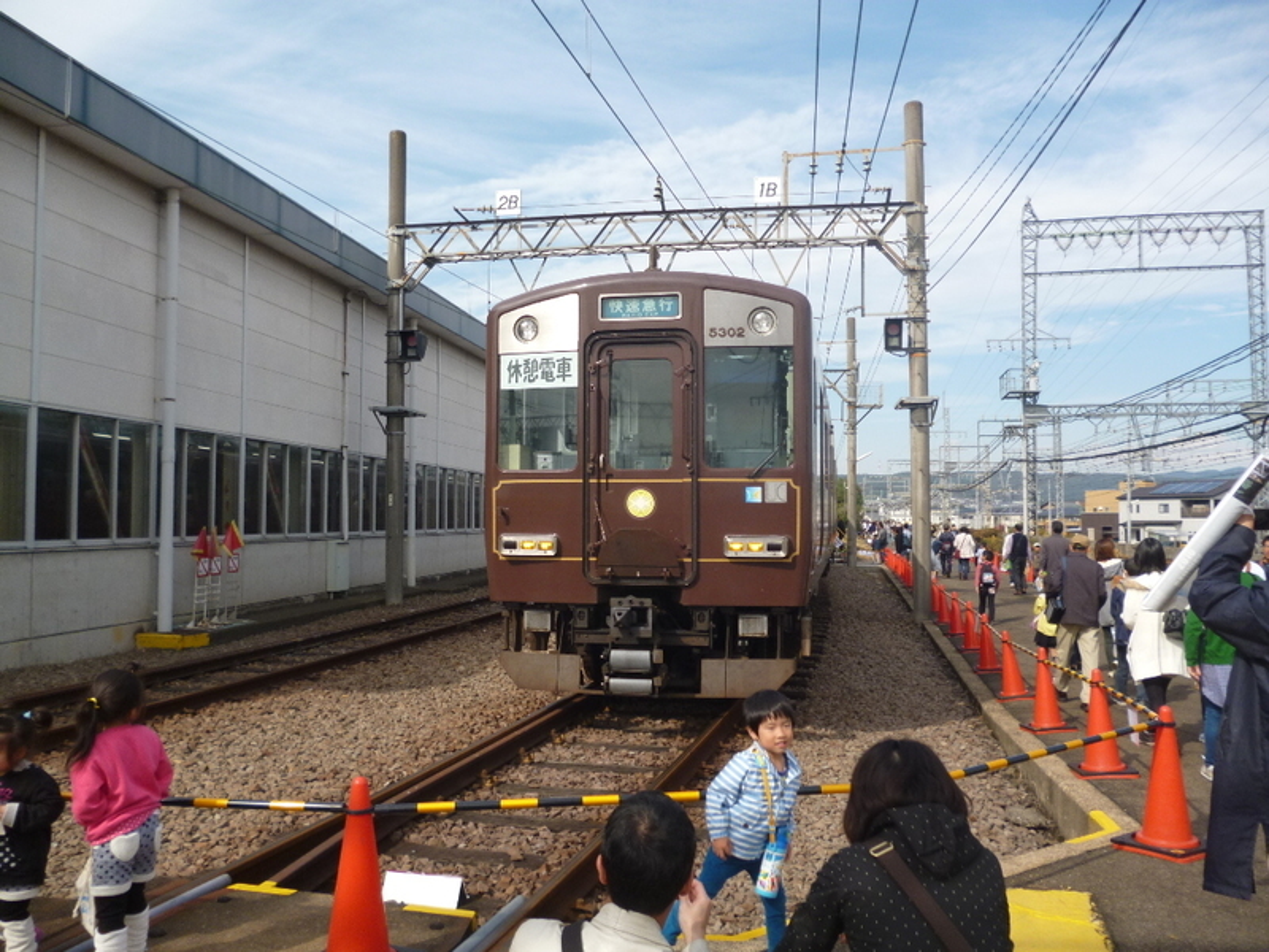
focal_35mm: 28
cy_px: 476
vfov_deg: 49.7
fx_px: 1026
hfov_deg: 63.4
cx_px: 634
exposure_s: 1/100
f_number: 9
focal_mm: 5
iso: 100
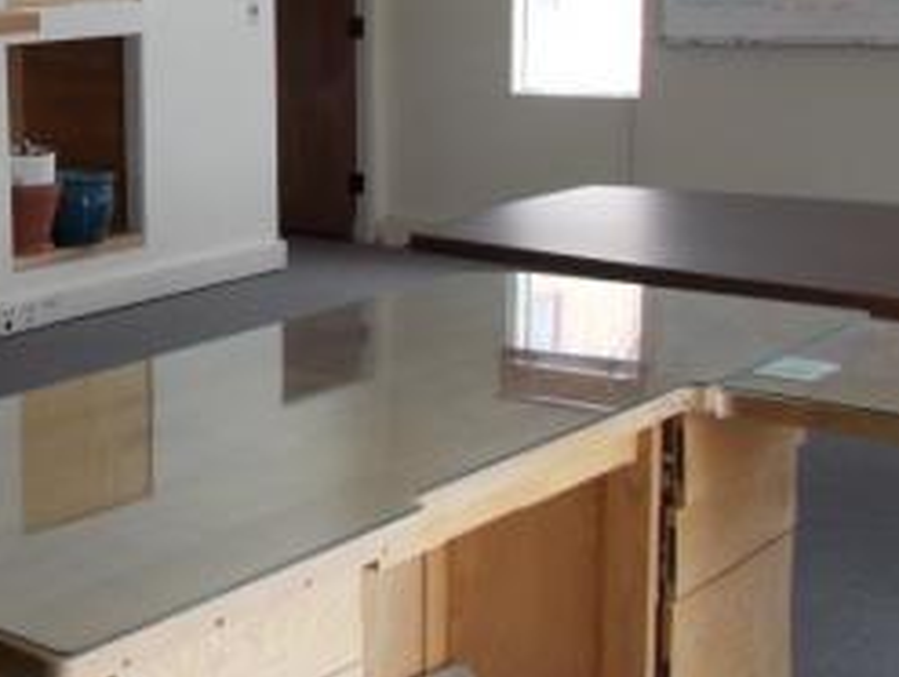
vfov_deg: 23.9
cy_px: 193
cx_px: -84
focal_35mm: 61
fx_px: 1587
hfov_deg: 28.8
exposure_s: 1/25
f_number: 3.2
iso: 100
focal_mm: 4.6
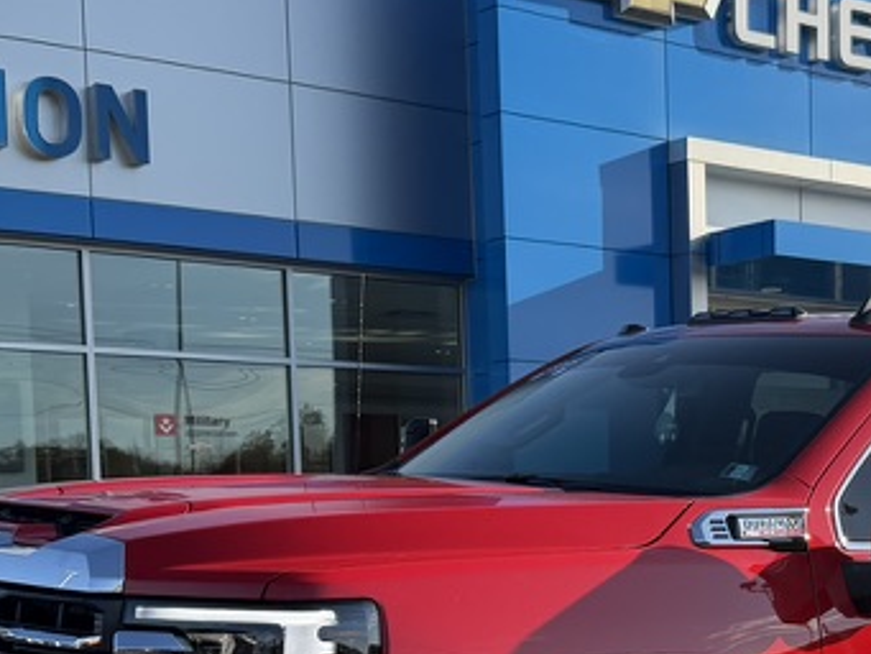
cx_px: 687
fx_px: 1812
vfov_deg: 19.9
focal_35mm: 72
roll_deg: +0.9
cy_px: 626
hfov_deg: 26.6
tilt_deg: -3.3
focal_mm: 6.76
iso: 100
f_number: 1.78
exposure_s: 1/3759
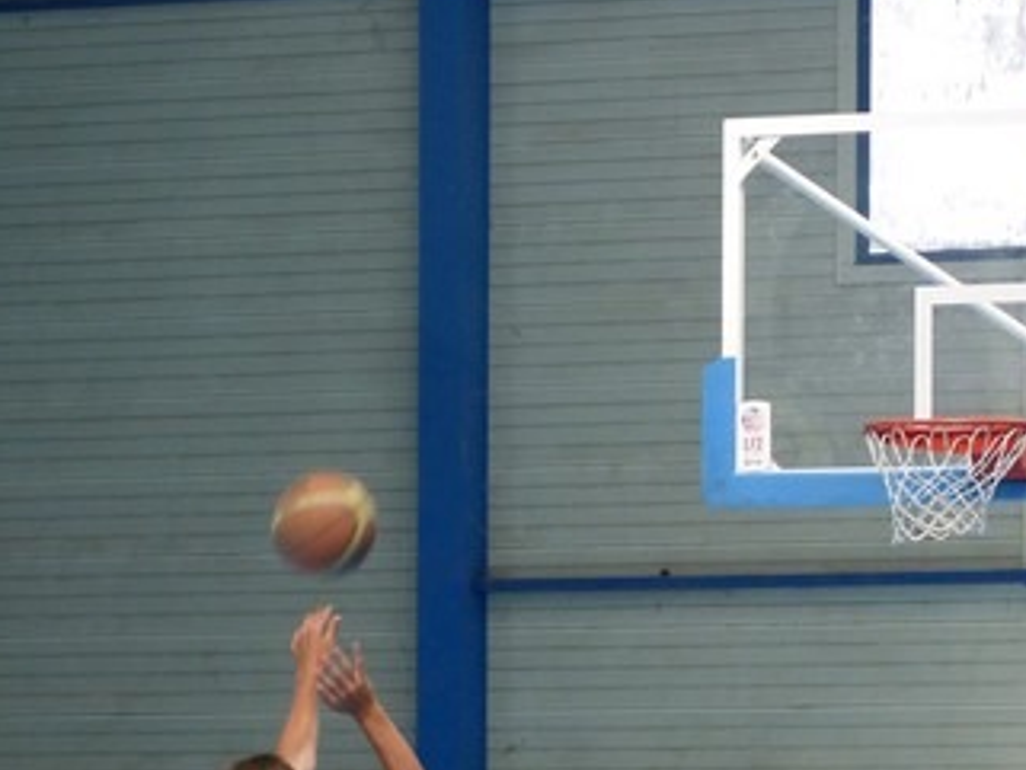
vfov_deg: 5.6
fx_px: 7917
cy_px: 569
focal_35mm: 267
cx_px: 802
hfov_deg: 7.4
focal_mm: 24.2
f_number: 3.6
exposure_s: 1/160
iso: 250
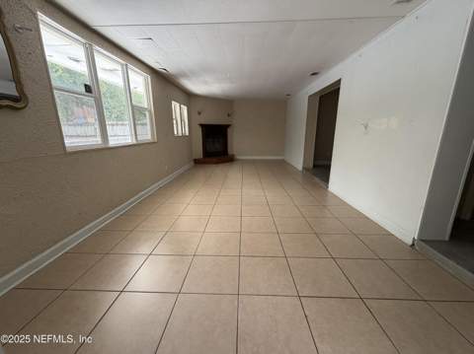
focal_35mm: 14
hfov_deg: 102.1
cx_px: 237
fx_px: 192
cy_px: 177
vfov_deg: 85.6
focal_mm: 2.22
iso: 200
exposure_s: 1/121
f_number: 2.2
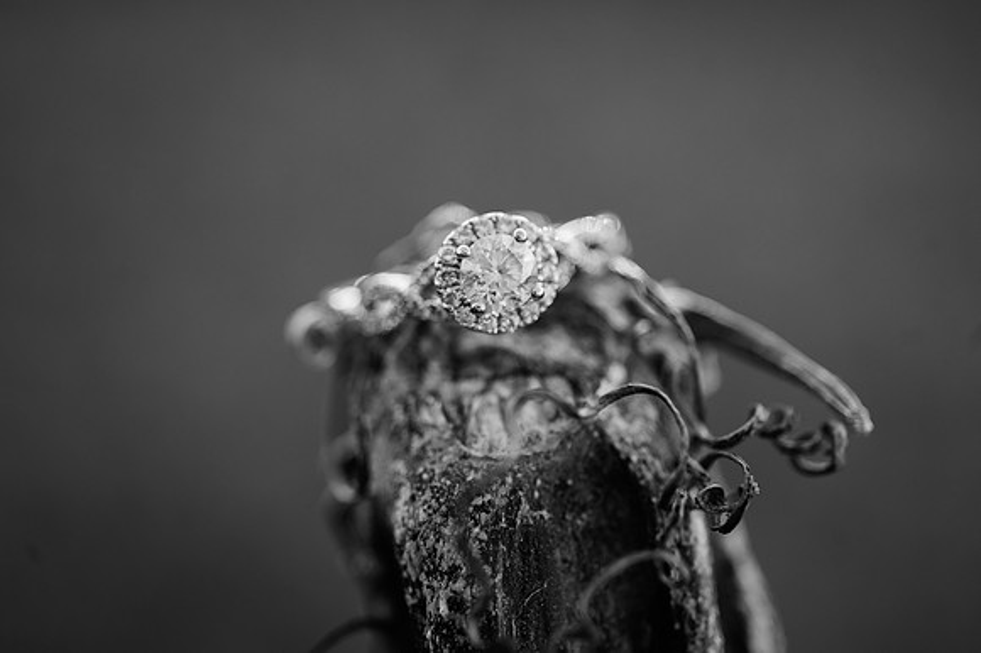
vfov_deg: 22.6
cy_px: 326
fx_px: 1634
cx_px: 490
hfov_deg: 33.4
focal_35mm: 60
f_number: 4.5
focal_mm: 60
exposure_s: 1/250
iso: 400
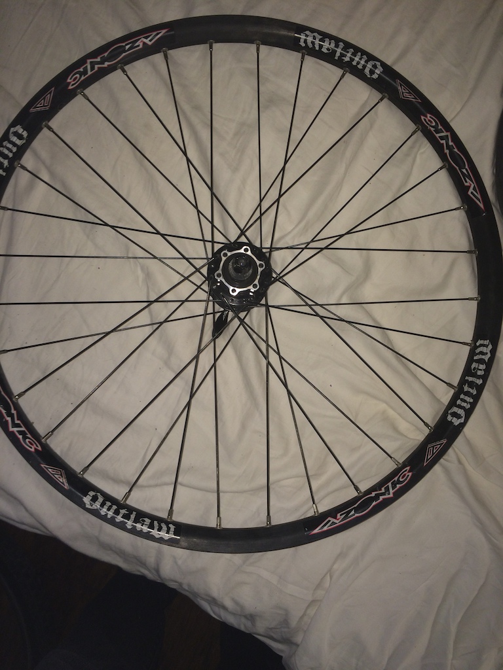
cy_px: 335
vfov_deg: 61.7
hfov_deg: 48.2
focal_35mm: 29
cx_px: 252
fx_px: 562
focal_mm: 4.15
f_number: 2.2
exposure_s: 1/30
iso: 50
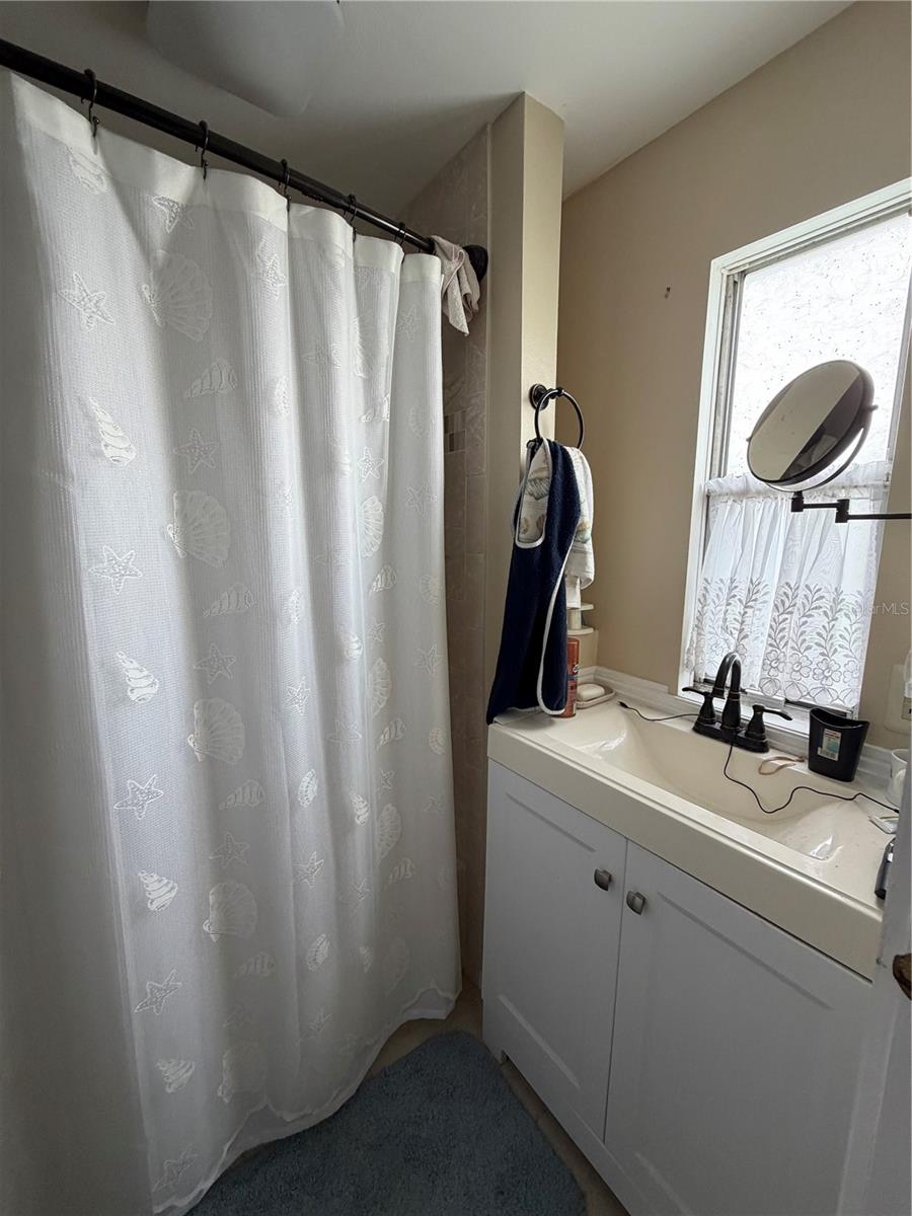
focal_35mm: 14
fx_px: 492
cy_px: 608
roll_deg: -1.4
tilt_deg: -9.8
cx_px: 456
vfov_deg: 102.1
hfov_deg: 85.7
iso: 200
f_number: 2.2
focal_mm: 2.22
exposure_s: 1/121
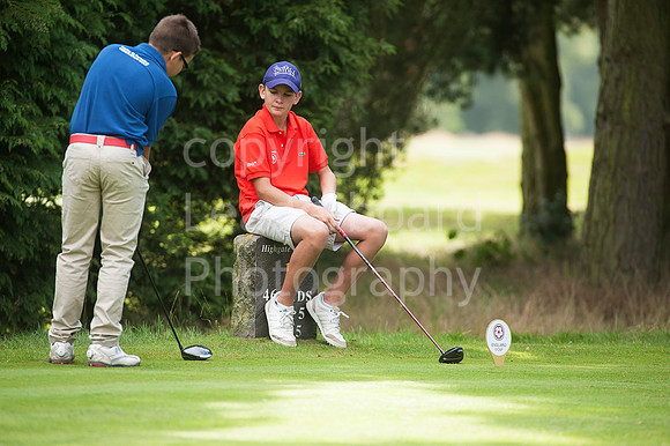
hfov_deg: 6.9
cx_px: 335
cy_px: 223
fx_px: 5580
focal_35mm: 300
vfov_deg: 4.6
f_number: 5
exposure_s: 1/1600
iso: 400
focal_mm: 300
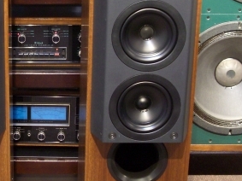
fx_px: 727
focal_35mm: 104
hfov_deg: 18.6
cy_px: 95
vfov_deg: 14.2
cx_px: 27
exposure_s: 1/4
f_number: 3.1
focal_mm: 9.6
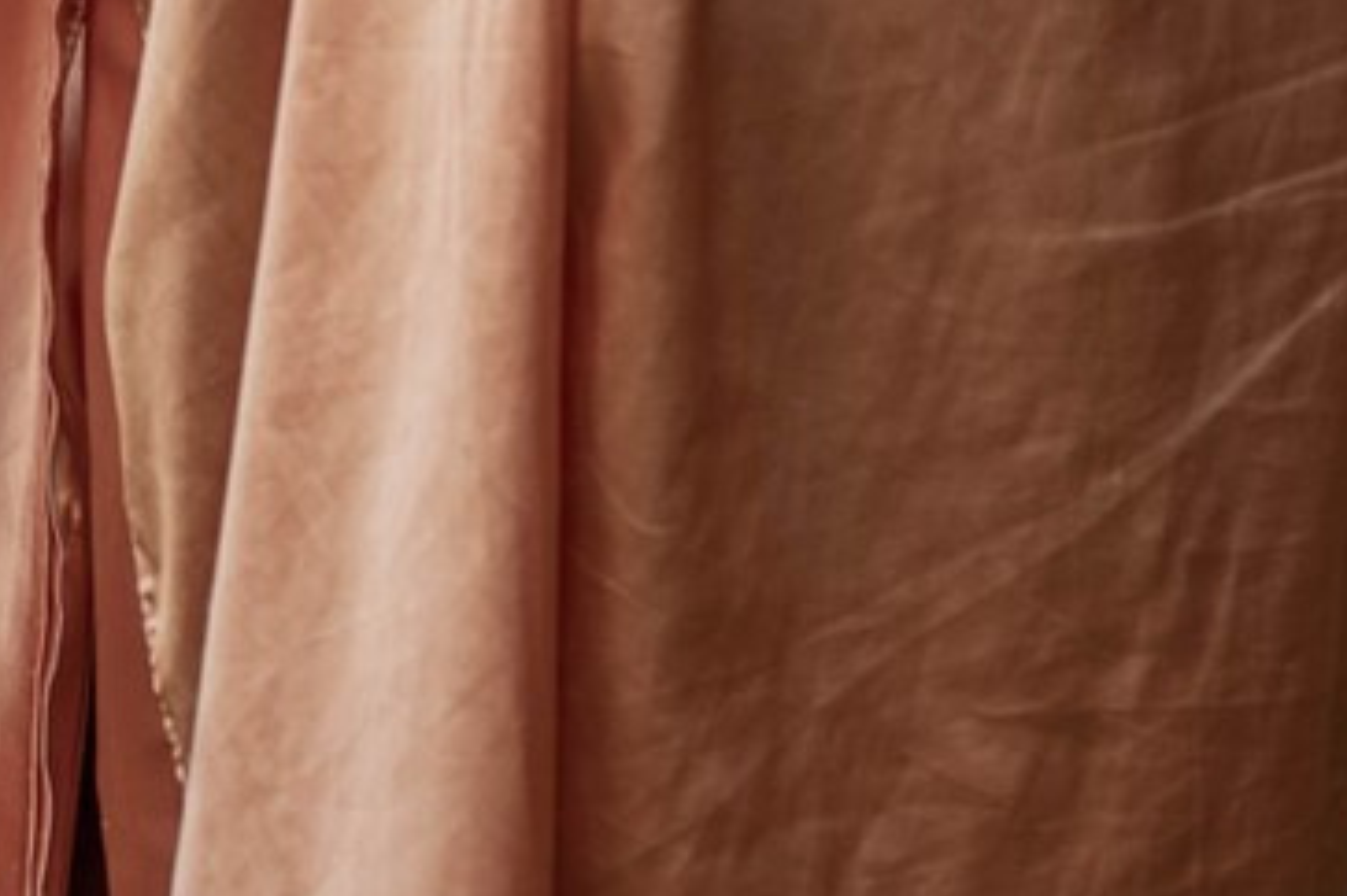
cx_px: -2450
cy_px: -1835
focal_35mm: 352
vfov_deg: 3.8
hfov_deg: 5.5
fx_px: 13159
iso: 100
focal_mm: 50
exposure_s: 1/400
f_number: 2.2
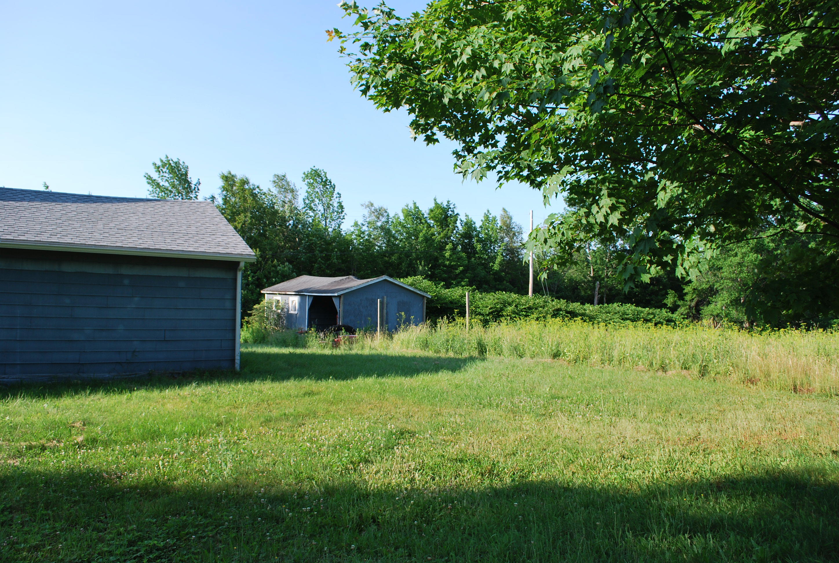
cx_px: 420
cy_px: 282
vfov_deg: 48.1
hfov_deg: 67.3
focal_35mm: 27
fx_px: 631
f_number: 7.1
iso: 100
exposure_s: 1/200
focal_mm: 18
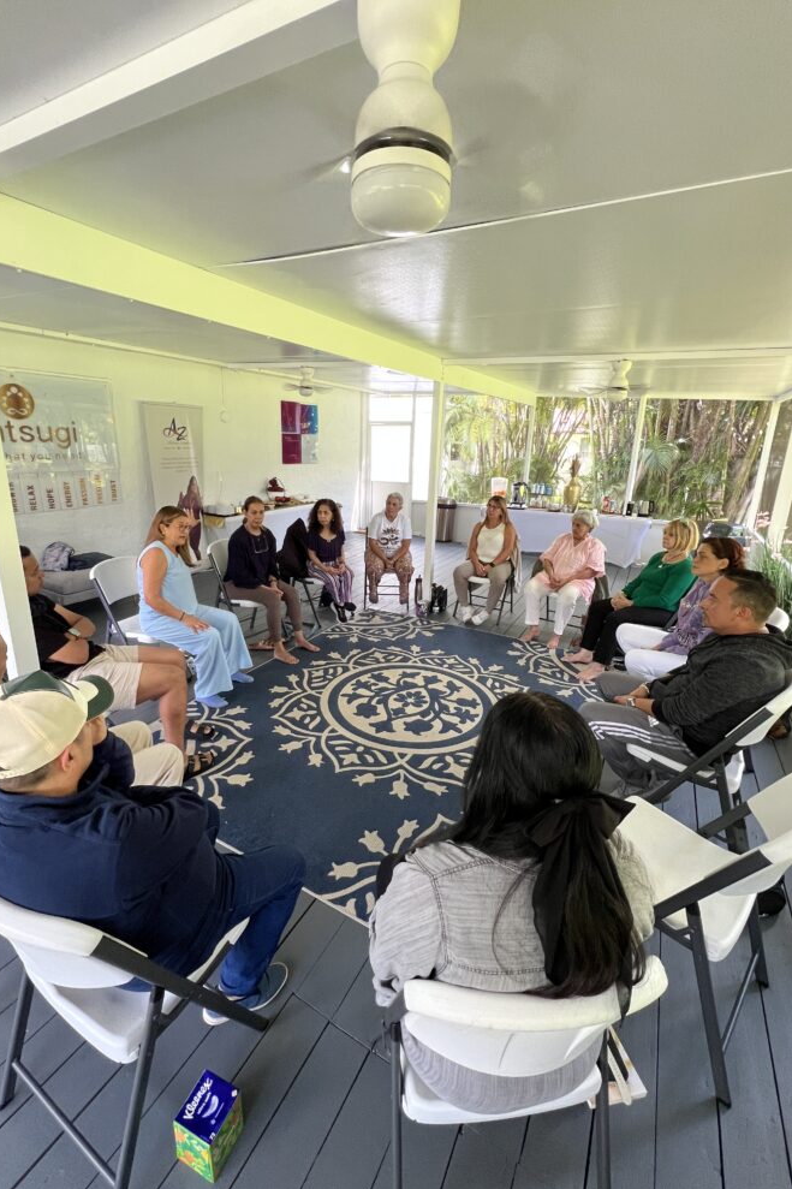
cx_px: 371
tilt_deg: -15.3
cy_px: 577
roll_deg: -1.0
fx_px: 462
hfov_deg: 81.1
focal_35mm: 14
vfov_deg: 104.2
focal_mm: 1.57
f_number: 1.8
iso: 160
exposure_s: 1/99
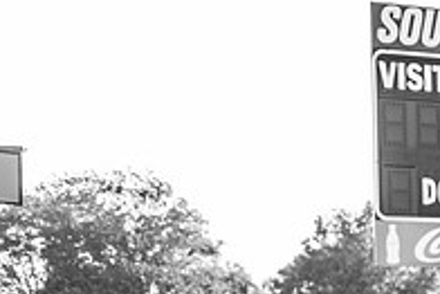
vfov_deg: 18.1
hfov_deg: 23.5
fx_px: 868
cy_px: 369
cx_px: 635
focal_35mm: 71
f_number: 2
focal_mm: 24
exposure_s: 1/500
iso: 125
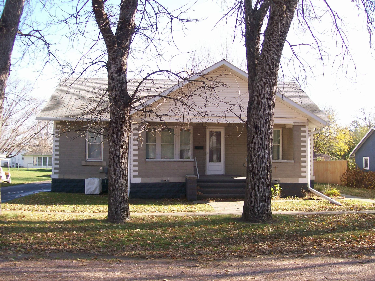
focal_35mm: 36
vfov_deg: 39.7
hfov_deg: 51.4
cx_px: 188
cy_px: 140
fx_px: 390
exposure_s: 1/387
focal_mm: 6
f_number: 2.7
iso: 80
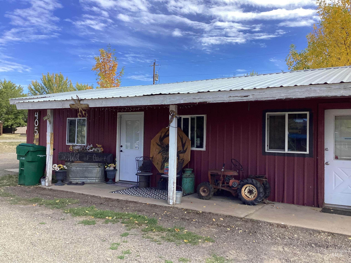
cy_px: 132
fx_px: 314
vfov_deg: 45.4
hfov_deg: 58.4
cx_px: 176
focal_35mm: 31
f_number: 2.4
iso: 25
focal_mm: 3.3
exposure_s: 1/702
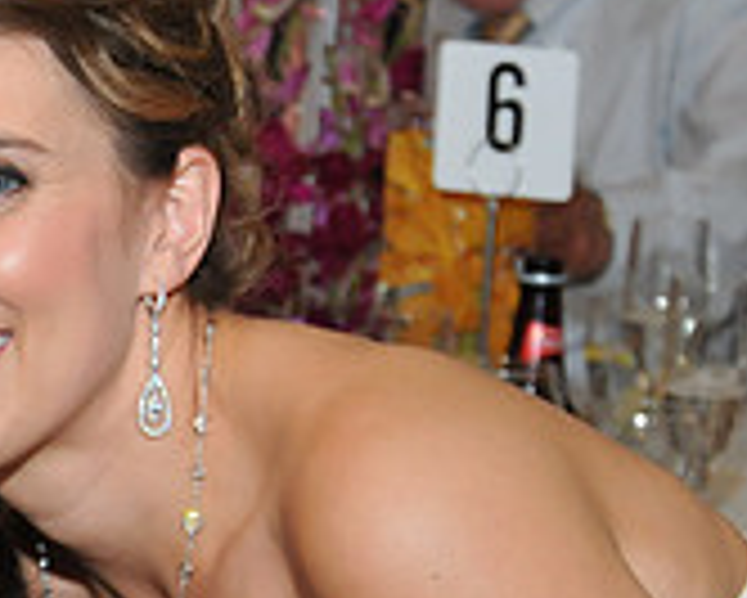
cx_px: -396
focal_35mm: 236
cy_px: 587
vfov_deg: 6.5
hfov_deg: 8.0
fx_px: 5221
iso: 800
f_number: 4.8
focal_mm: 48
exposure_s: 1/40
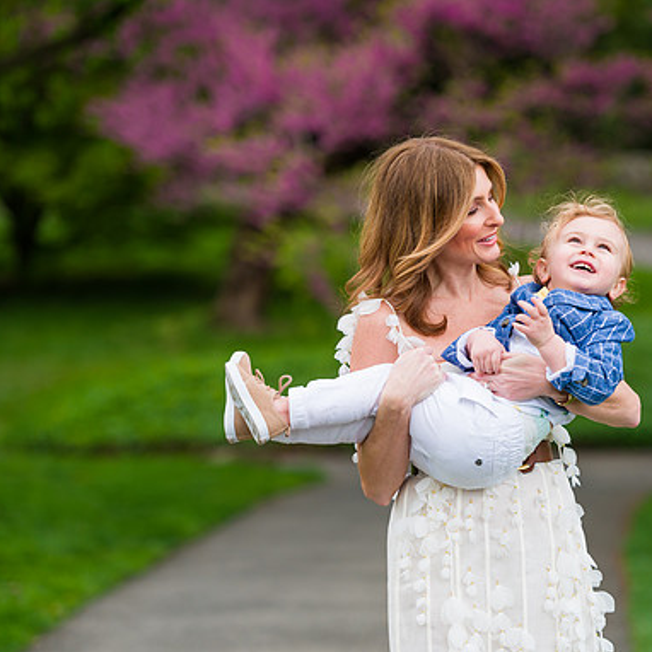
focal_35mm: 174
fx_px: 3708
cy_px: 328
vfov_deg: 10.0
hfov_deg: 10.0
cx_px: 461
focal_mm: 135
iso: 200
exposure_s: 1/800
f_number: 3.5
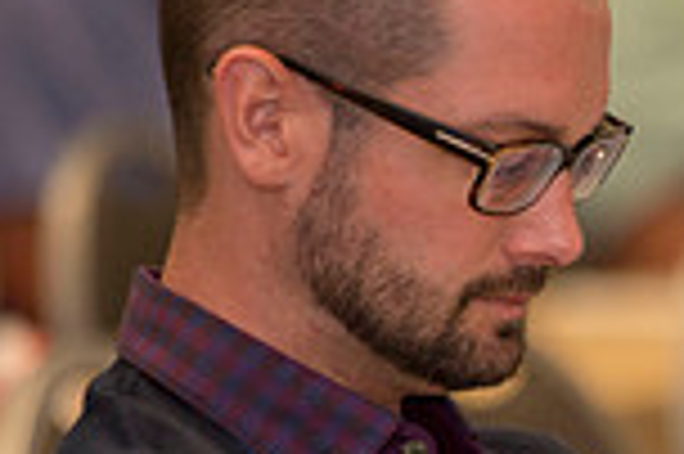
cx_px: 868
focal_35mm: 763
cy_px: 625
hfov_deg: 2.7
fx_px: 14481
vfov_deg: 1.8
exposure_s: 1/320
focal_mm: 200
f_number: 2.8
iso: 1250
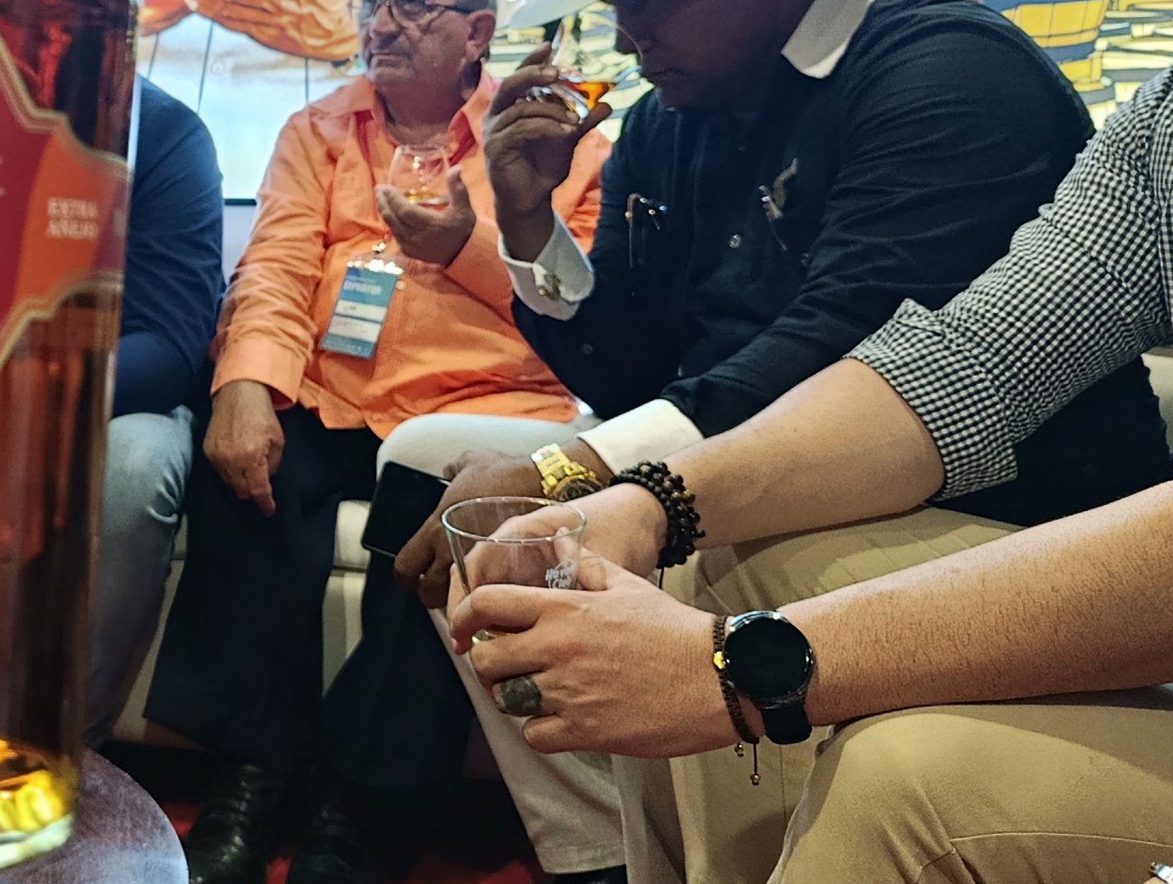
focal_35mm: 43
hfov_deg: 40.2
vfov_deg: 32.6
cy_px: 159
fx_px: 1459
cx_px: 95
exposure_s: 1/50
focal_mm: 6.11
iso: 943
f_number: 1.65
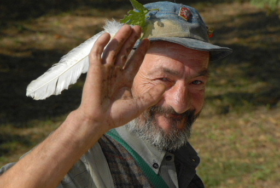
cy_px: 94
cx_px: 140
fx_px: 2337
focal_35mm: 300
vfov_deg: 4.6
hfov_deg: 6.9
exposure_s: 1/125
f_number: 16
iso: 200
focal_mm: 200
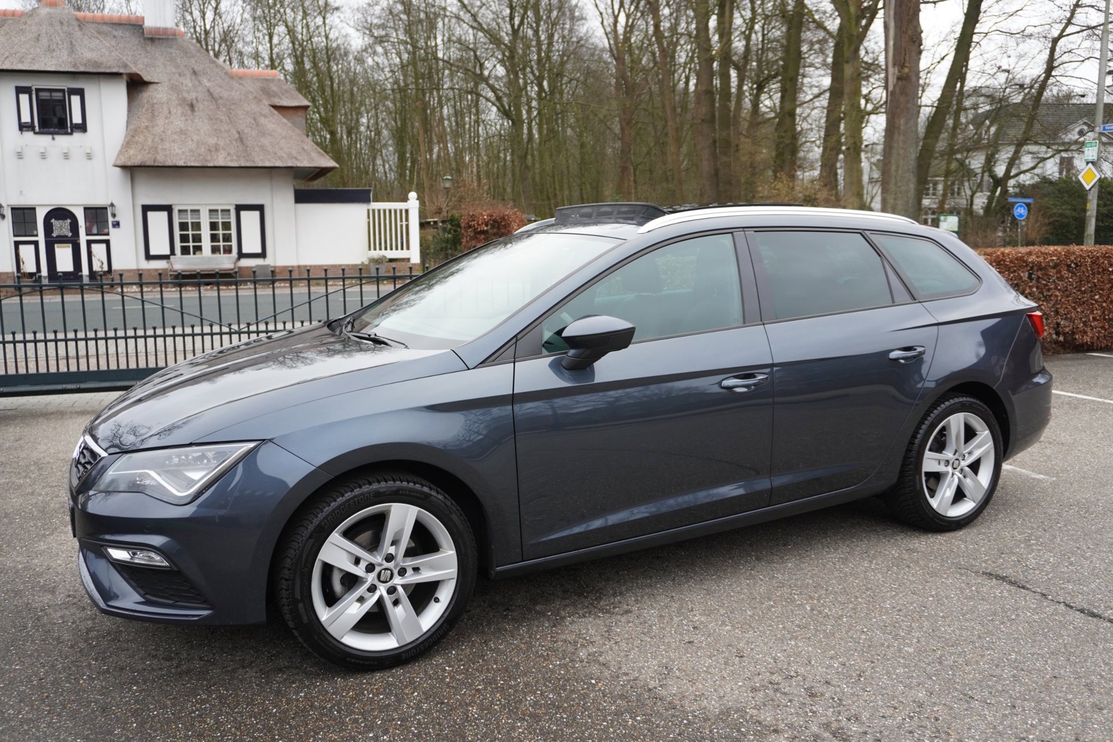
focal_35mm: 30
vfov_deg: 43.6
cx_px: 556
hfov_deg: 61.9
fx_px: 927
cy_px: 371
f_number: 4
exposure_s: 1/160
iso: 320
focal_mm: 20
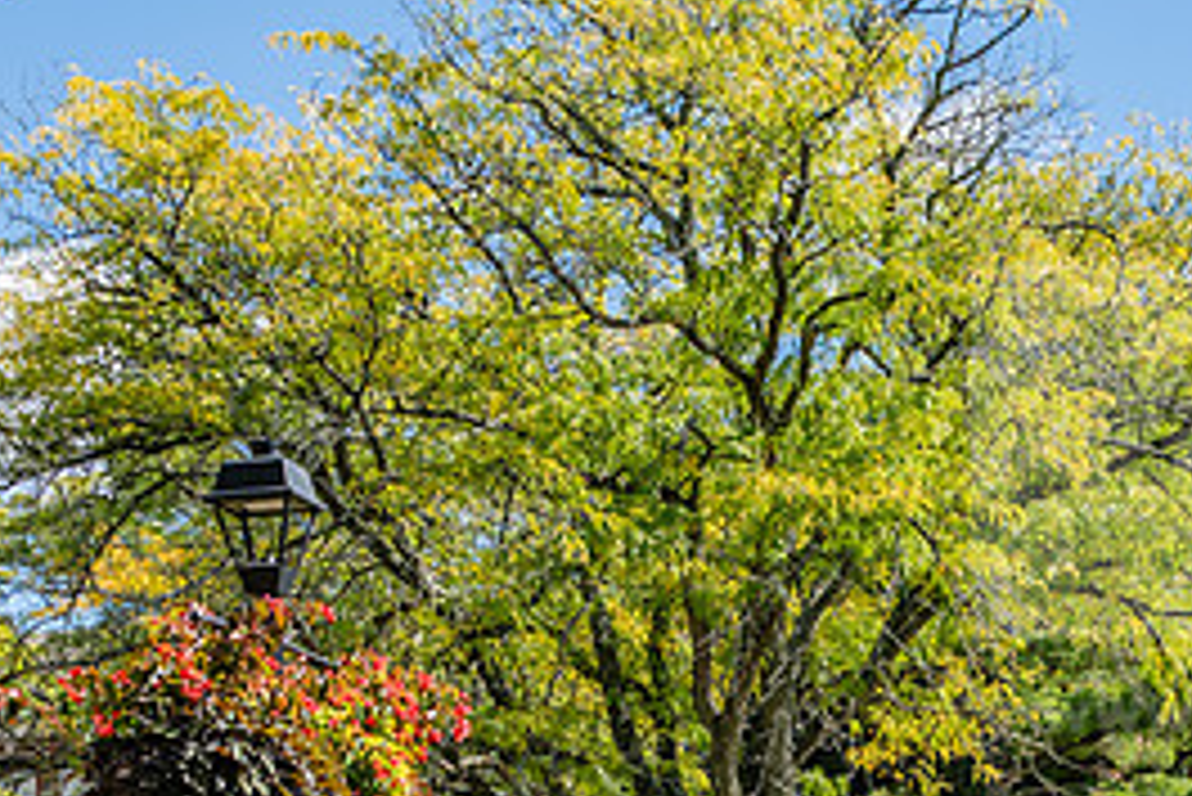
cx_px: 837
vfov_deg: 12.9
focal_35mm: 105
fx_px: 3478
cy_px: 807
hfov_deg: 19.4
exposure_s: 1/400
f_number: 5
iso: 125
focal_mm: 48
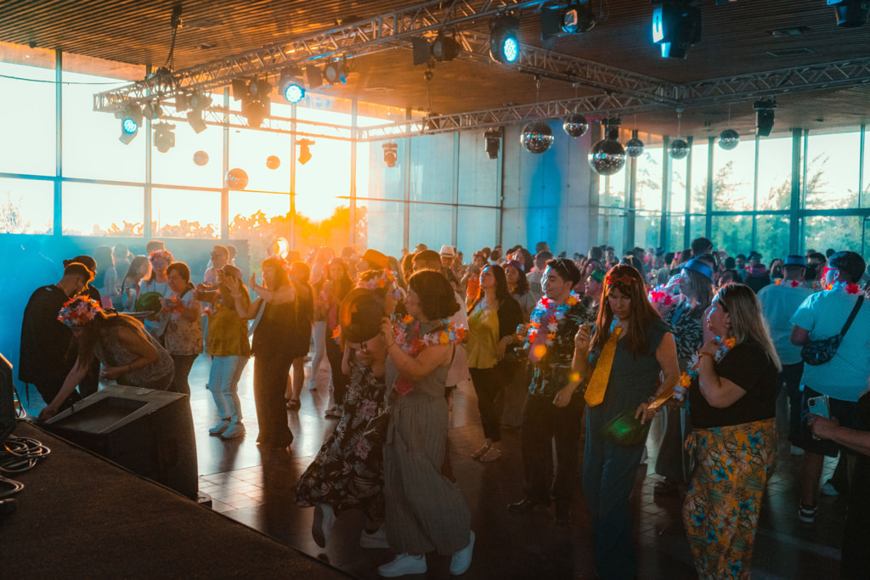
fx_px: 846
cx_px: 435
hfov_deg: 54.4
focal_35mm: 35
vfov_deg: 37.9
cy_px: 290
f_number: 5
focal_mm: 35
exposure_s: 1/400
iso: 2000
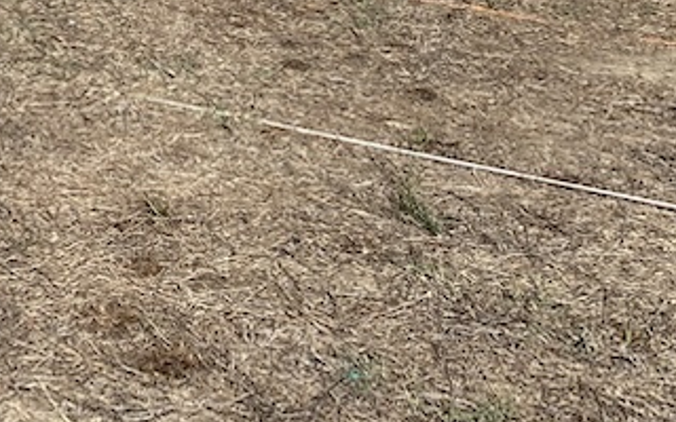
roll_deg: -1.0
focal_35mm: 86
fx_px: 1584
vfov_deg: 13.9
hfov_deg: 22.6
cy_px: -268
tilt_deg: -6.4
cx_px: -84
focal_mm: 4.25
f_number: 1.8
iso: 32
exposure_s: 1/2890
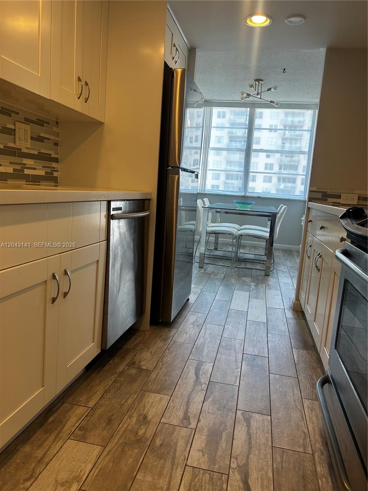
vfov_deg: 67.3
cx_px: 184
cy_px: 246
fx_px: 369
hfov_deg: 53.1
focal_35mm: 26
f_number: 1.5
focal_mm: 5.7
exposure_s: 1/167
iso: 40
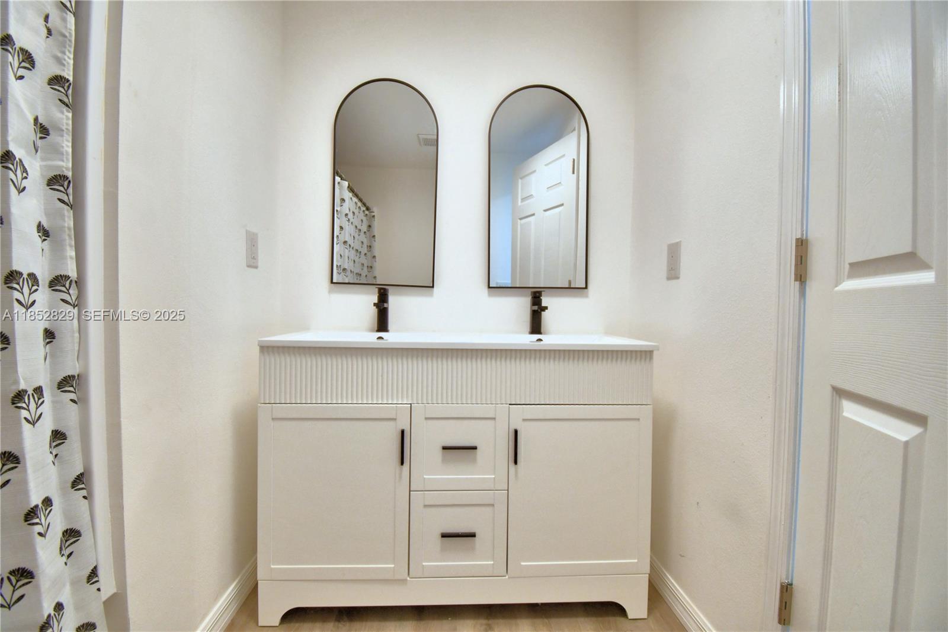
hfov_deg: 100.4
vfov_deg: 77.3
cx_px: 474
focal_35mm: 15
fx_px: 395
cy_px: 316
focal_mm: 10
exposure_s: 1/125
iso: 360
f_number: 4.5
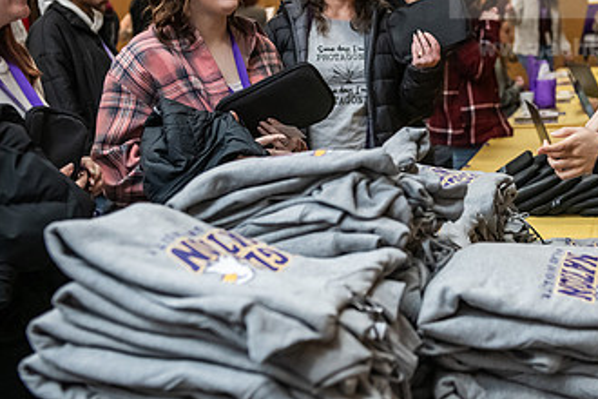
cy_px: 86
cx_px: 395
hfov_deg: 25.5
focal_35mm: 79
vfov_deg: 17.2
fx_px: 1312
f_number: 3.2
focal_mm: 45
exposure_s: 1/200
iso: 2500
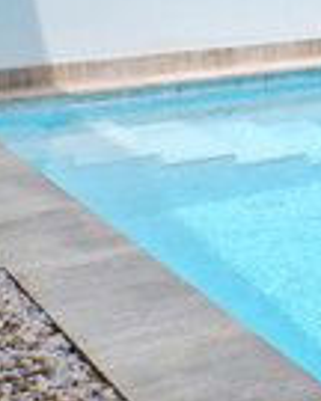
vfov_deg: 18.1
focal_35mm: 100
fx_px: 1188
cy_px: -95
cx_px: 862
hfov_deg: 11.5
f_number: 11
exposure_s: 1/400
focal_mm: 16
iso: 200
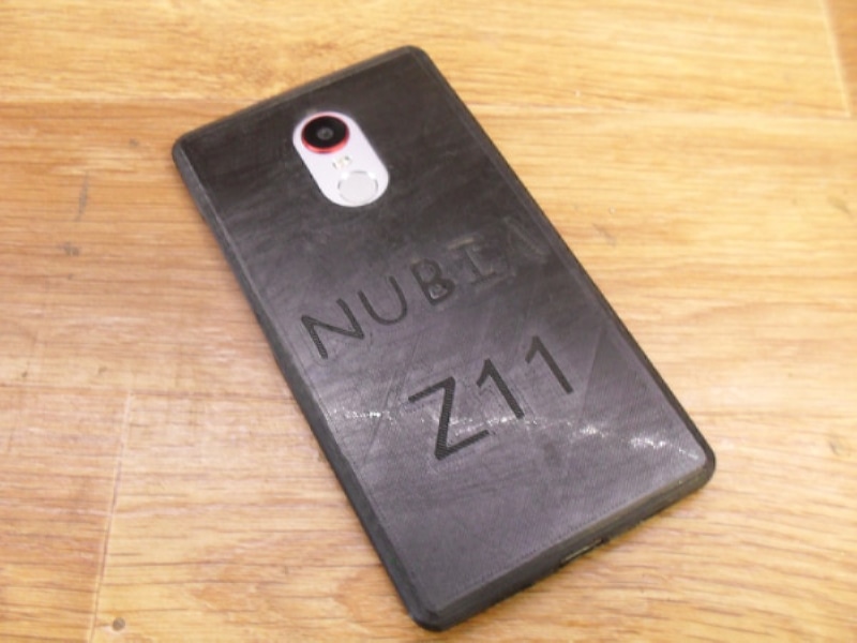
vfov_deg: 37.7
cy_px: 322
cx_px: 428
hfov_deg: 49.0
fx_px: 941
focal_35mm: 38
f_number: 2.8
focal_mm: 6.3
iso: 200
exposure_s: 1/8
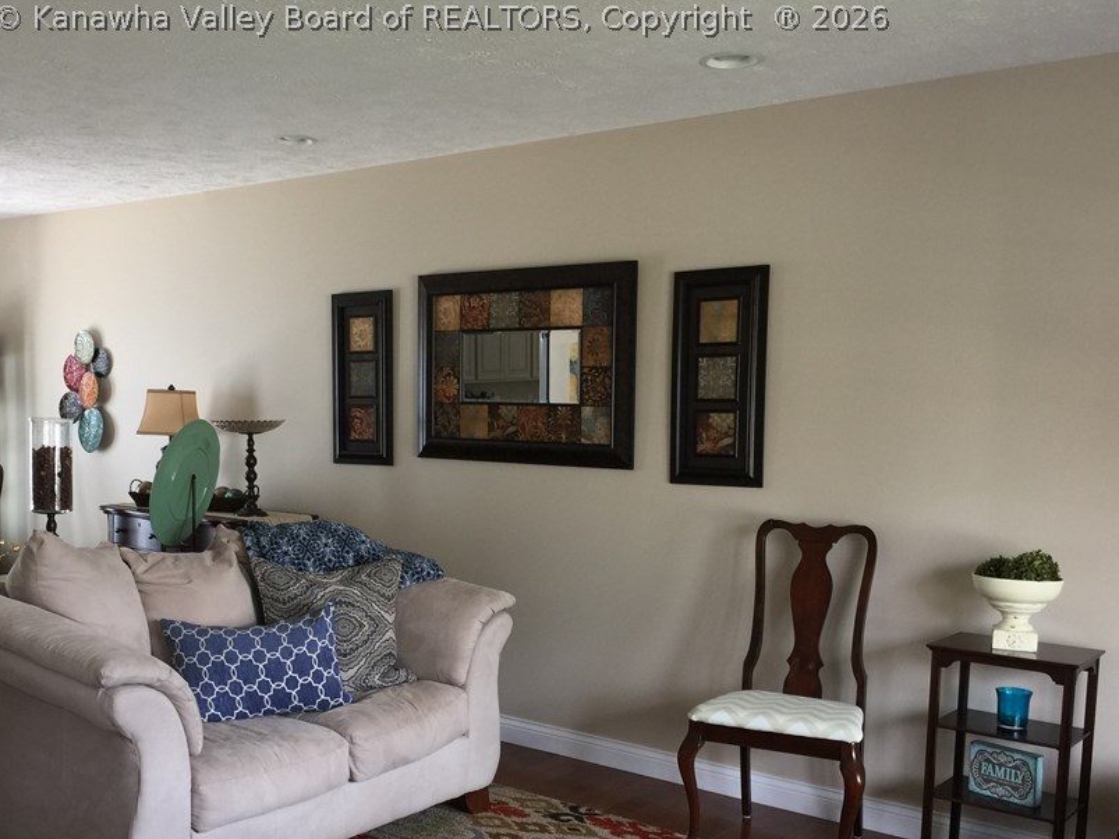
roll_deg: -0.9
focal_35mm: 37
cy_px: 527
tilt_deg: -5.2
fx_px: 1196
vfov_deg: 38.4
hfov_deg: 49.8
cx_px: 440
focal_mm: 4.15
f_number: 2.2
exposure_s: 1/40
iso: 40
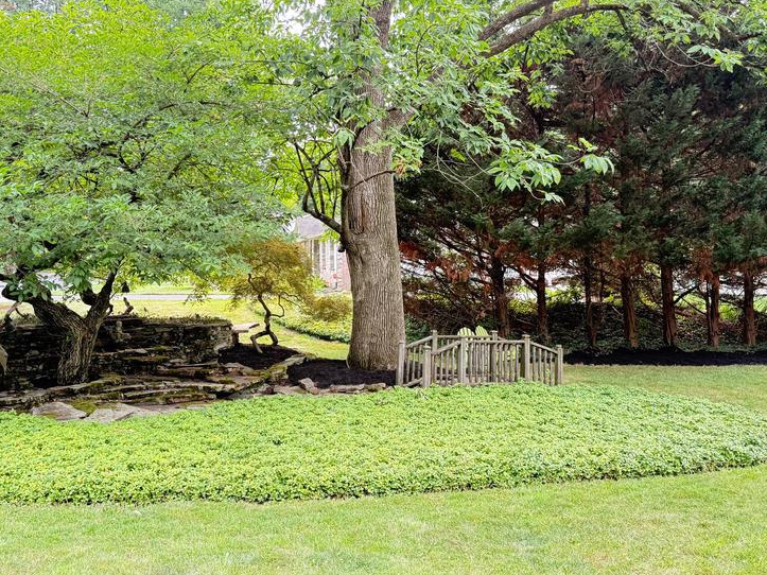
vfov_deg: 41.8
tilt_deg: -1.4
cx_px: 303
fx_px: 753
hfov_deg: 53.6
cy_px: 284
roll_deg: +0.8
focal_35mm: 34
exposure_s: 1/214
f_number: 1.78
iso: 200
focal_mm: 6.76
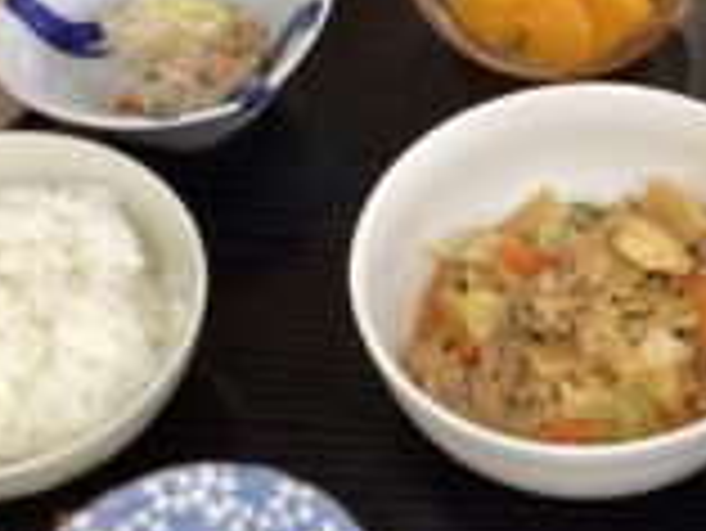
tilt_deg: -57.2
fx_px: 1510
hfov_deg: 25.9
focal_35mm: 74
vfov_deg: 19.9
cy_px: 331
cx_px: 555
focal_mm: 3.3
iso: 200
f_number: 2.4
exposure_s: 1/60
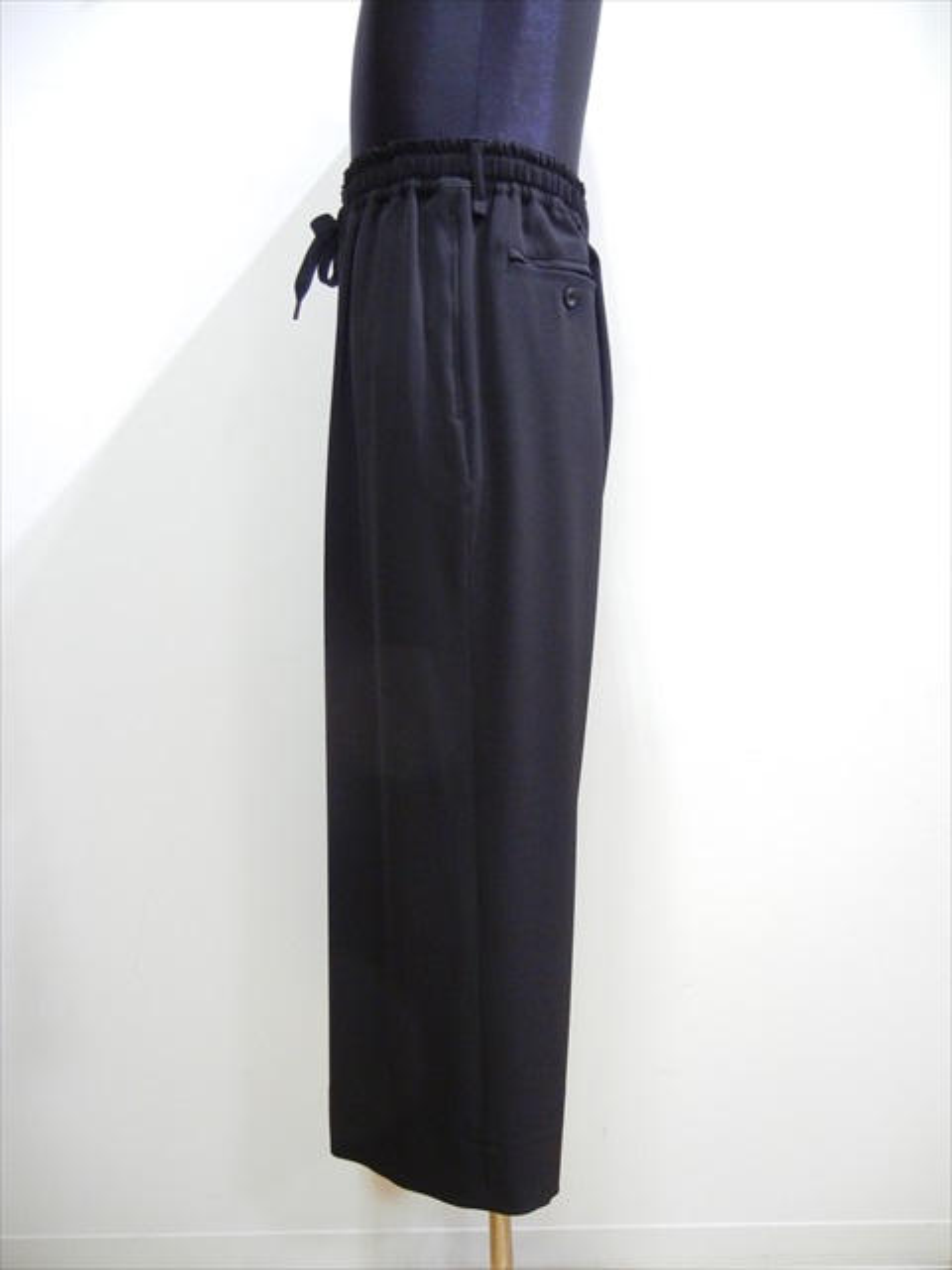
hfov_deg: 46.8
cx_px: 476
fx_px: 1100
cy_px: 635
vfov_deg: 60.0
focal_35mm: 30
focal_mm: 5.4
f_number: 3.5
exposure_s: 1/17.3
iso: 400
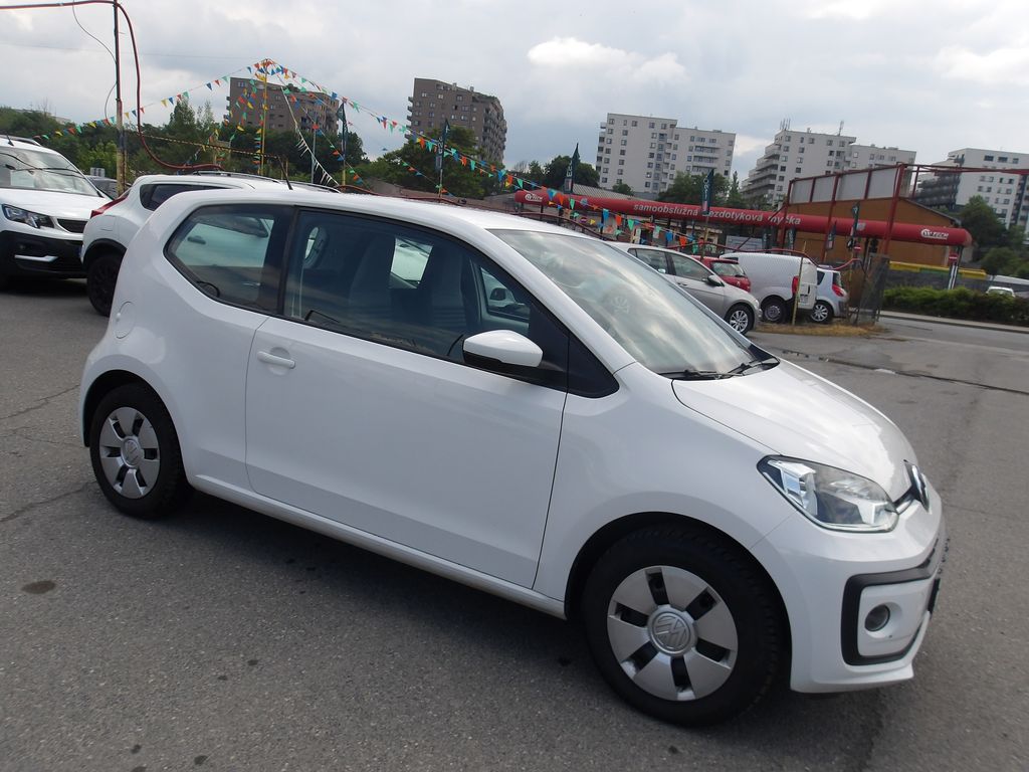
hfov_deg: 65.3
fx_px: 803
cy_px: 386
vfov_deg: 51.4
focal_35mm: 27
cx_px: 514
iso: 100
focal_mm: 4.9
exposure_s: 1/102
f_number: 10.4
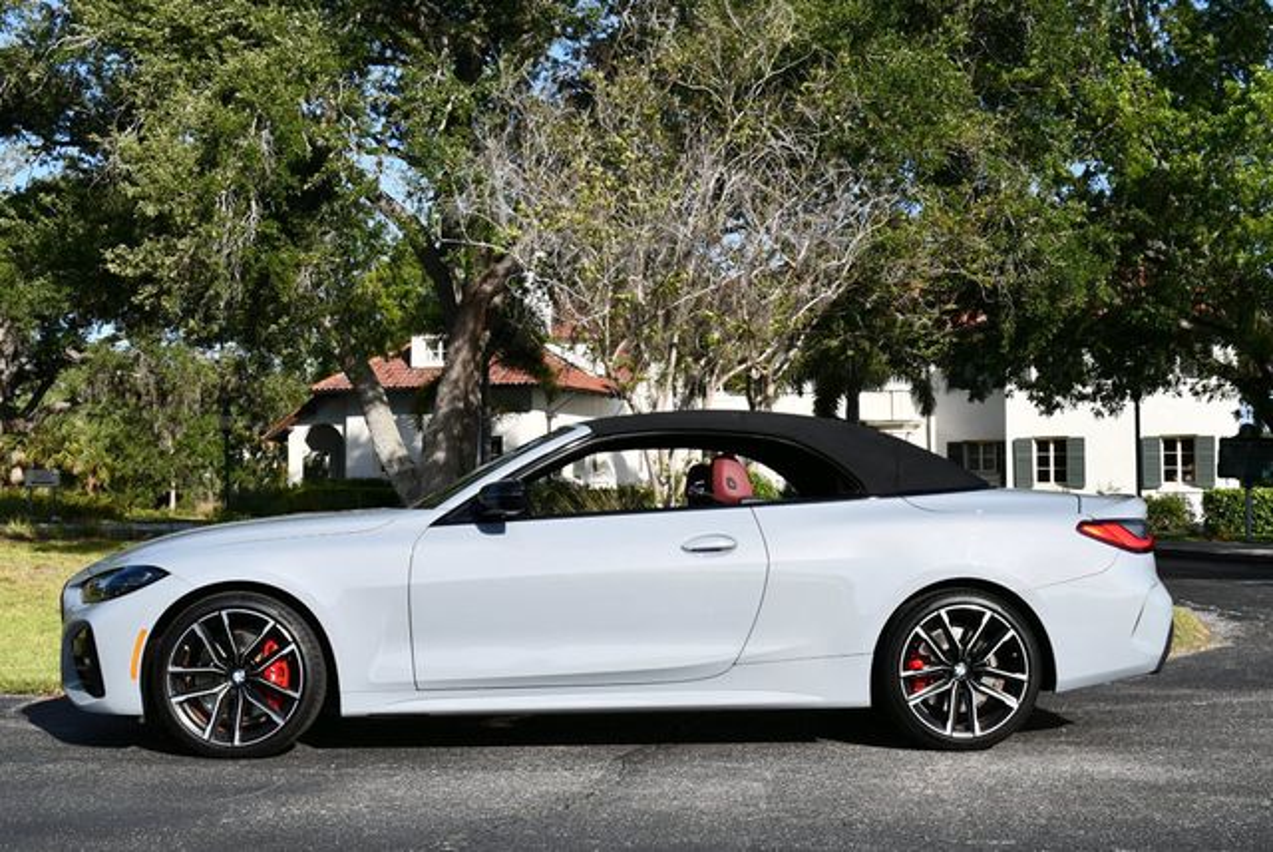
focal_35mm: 48
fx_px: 1699
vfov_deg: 28.1
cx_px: 636
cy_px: 426
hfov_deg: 41.1
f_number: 8
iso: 110
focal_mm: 24
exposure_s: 1/250
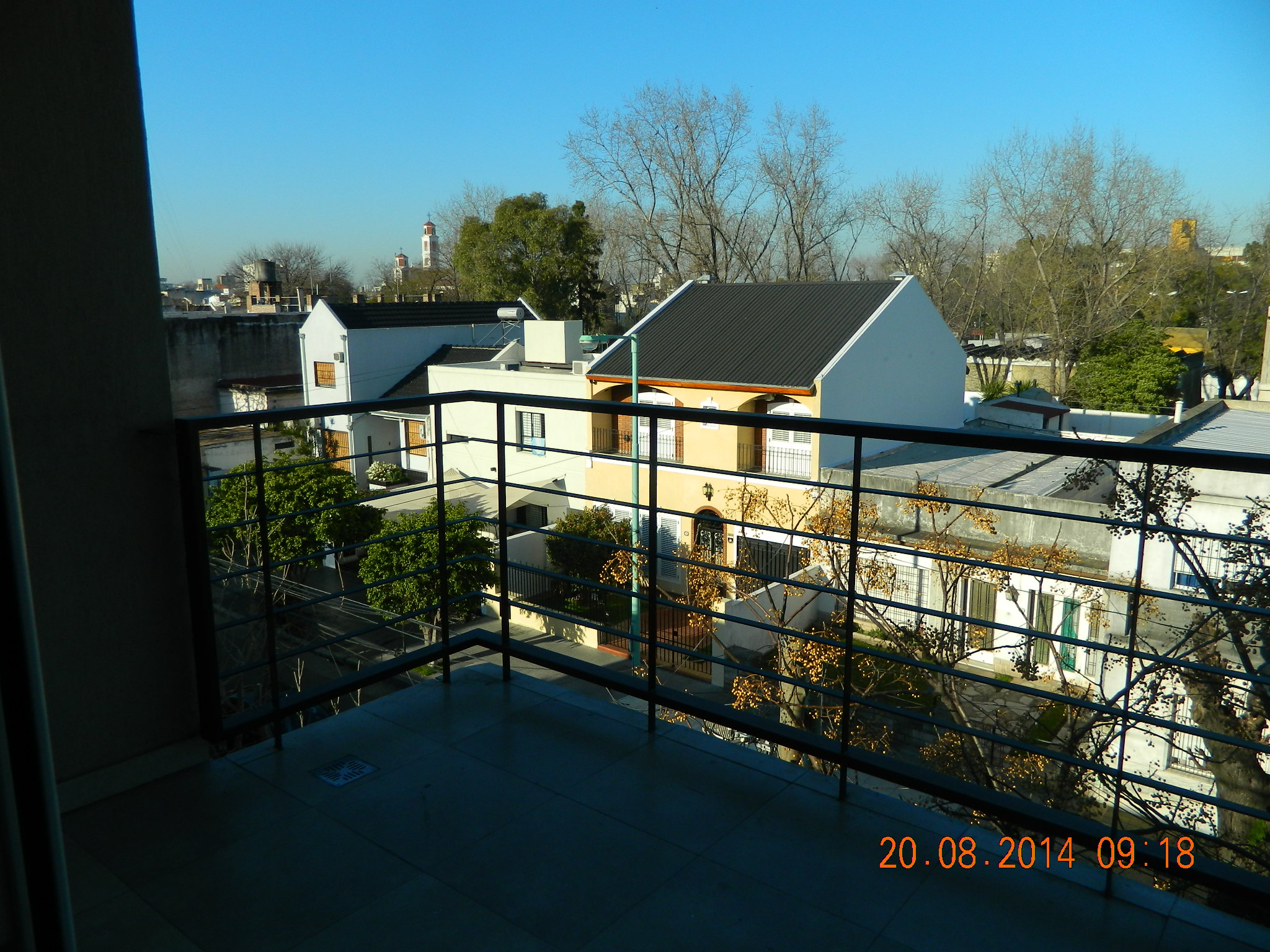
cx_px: 635
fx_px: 917
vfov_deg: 54.9
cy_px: 476
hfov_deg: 69.4
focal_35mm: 25
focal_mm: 4.5
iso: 80
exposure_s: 1/160
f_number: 8.7
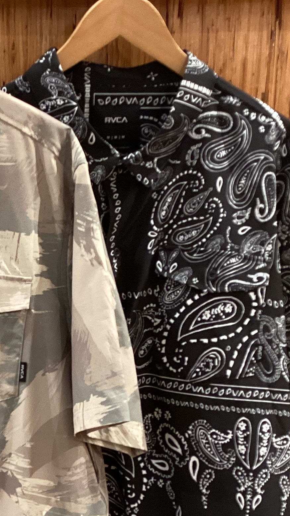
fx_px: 971
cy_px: 389
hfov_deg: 16.5
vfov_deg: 29.3
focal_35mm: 71
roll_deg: +1.7
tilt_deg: -13.1
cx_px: -16
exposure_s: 1/50
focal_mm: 3.3
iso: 250
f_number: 2.4
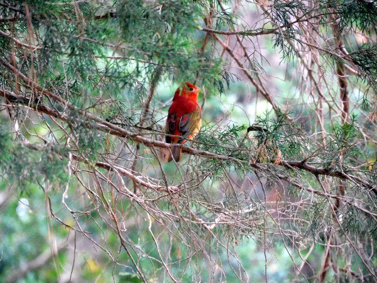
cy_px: 142
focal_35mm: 600
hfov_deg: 3.3
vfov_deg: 2.5
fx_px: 6535
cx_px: 188
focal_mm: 107.5
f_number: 5.6
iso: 1600
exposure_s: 1/100
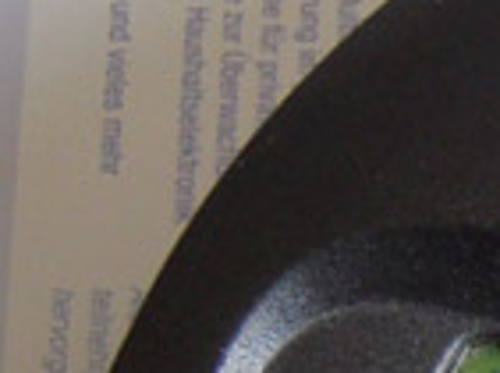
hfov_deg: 13.0
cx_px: 824
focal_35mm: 141
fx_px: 2031
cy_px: 446
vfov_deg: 10.3
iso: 400
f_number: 2.7
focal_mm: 5
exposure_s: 1/40
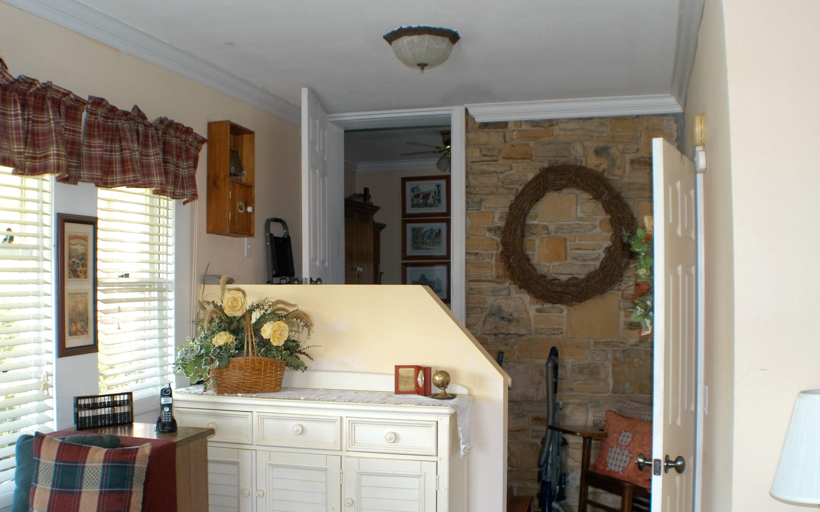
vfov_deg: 27.1
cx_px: 409
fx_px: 1062
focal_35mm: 48
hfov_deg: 42.2
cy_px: 265
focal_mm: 31
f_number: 4.5
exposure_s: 1/60
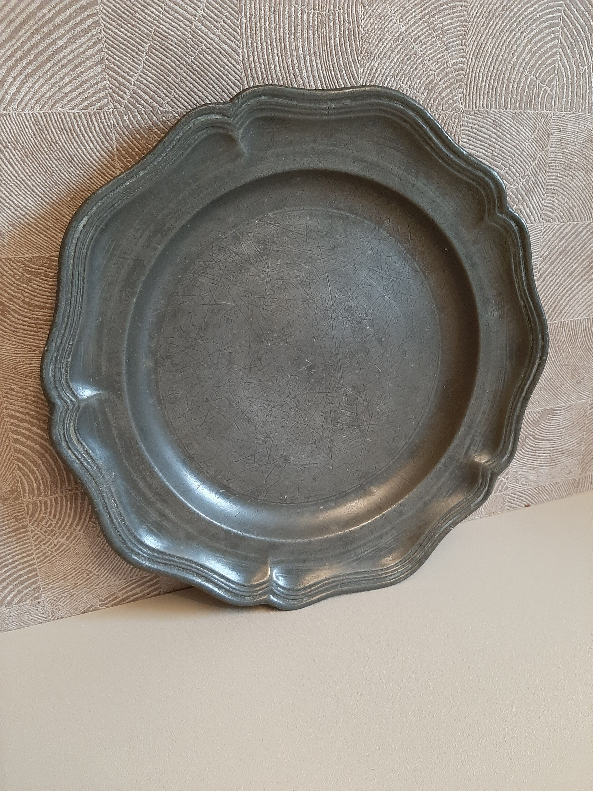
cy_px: 396
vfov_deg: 67.3
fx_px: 594
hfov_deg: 53.1
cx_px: 296
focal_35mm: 26
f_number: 1.7
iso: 250
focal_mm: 3.93
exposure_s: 1/50
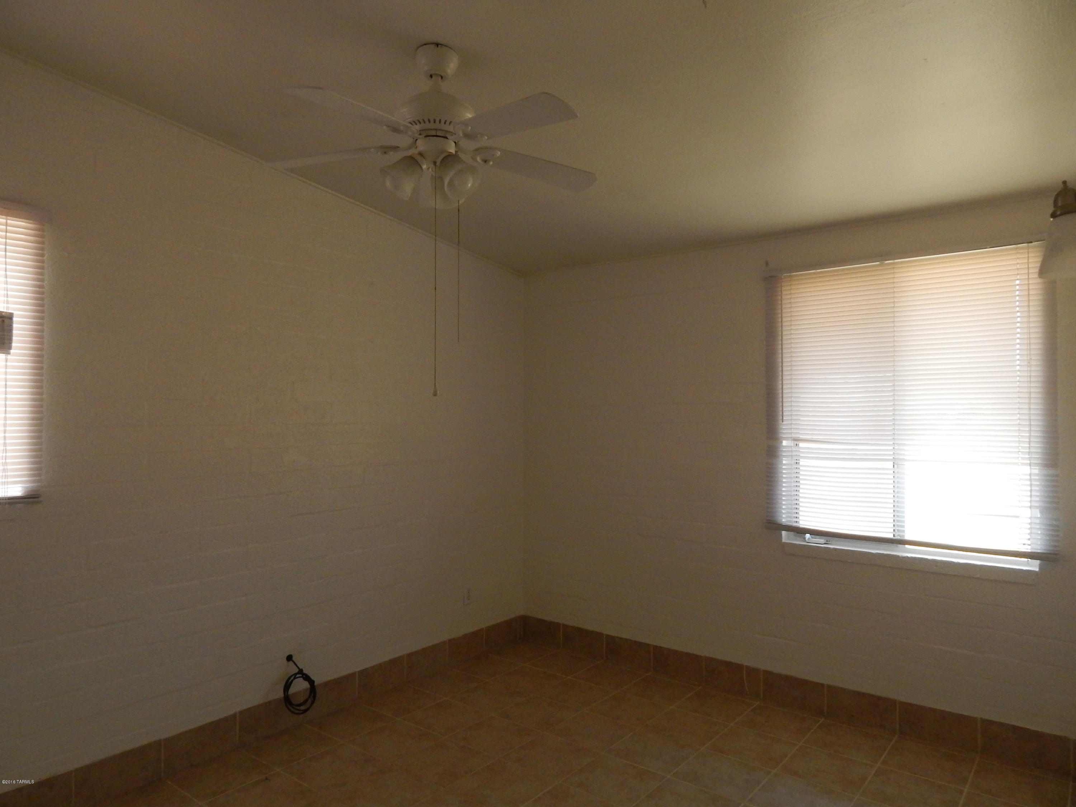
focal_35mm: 22
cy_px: 404
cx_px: 538
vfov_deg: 61.1
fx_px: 684
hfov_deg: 76.4
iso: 400
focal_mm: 4
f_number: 3
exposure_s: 1/250
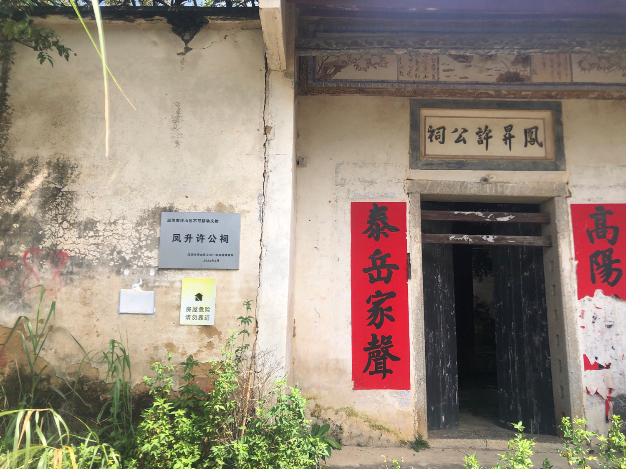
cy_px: 234
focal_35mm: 28
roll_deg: -0.2
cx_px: 313
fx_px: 506
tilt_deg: +8.6
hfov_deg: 63.4
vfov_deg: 49.7
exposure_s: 1/842
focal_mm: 4
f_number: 1.8
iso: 20
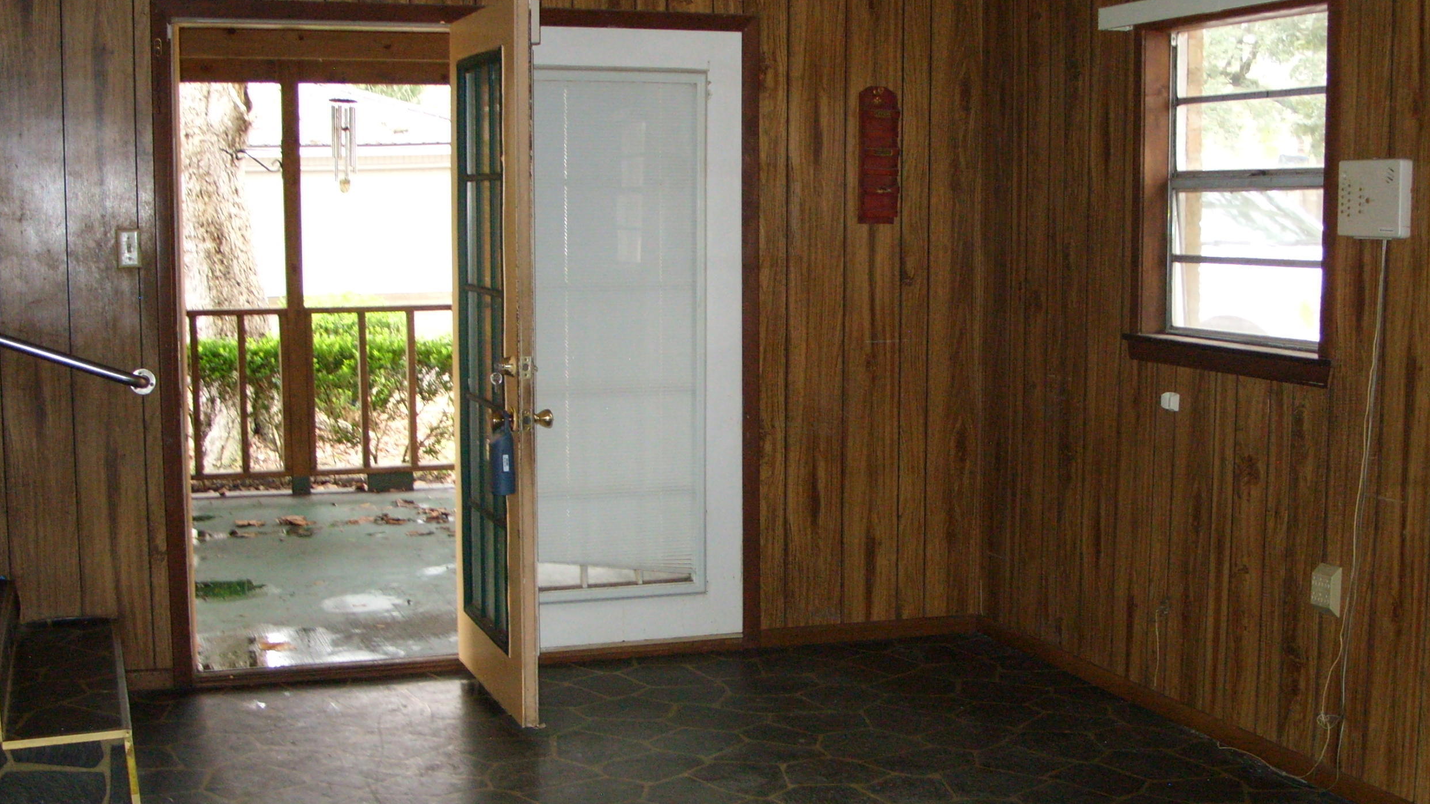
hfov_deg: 41.3
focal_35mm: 50
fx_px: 1896
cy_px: 433
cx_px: 767
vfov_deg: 23.9
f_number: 2.8
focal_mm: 7.8
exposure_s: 1/30
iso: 400
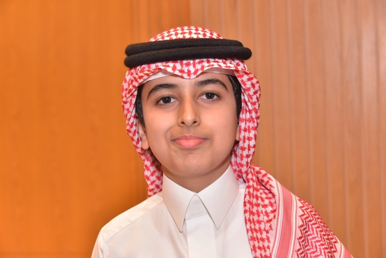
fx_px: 879
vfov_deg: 16.7
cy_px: 129
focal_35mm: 82
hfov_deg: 24.8
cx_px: 193
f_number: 6.3
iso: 640
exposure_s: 1/60
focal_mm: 82
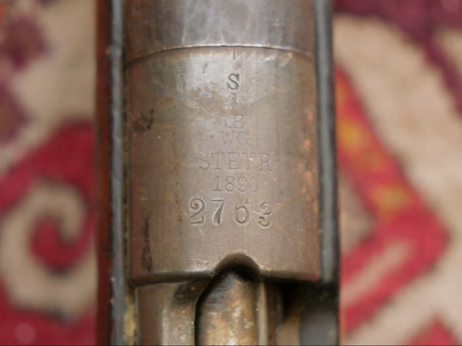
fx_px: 1602
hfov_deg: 16.4
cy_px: 173
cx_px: 231
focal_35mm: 120
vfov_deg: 12.3
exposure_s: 1/50
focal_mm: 60
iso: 3200
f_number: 5.6
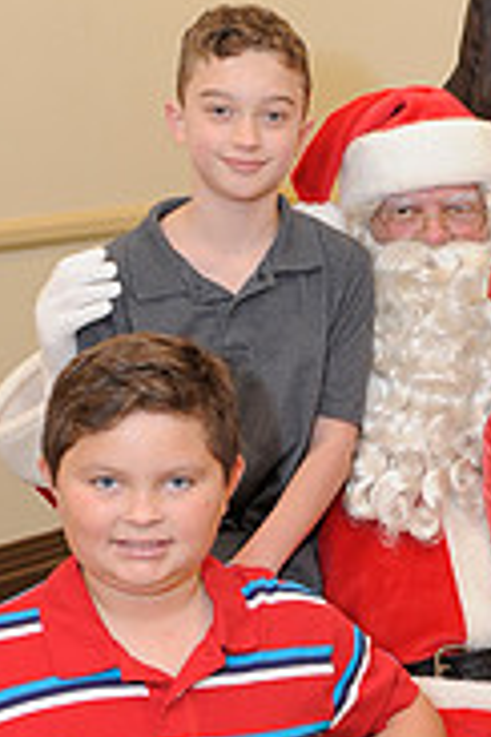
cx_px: 604
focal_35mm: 92
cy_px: 419
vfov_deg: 22.1
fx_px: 1882
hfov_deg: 14.4
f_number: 4
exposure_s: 1/100
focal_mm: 29
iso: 1600
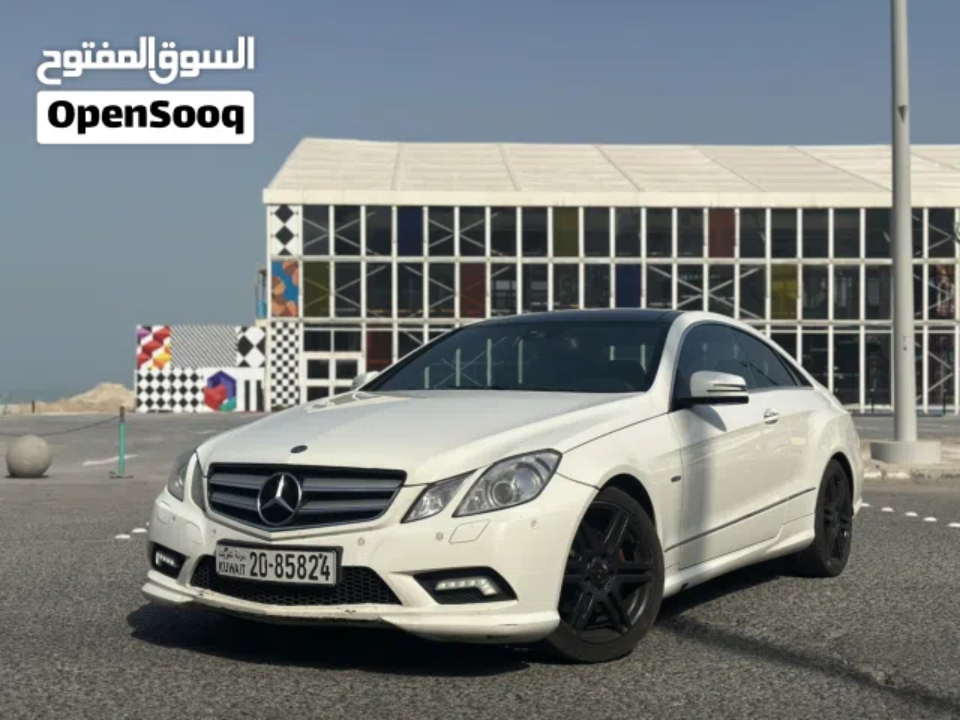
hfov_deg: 39.7
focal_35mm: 48
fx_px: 1331
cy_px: 360
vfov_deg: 30.3
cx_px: 480
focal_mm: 6.86
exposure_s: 1/12048
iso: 100
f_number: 1.78
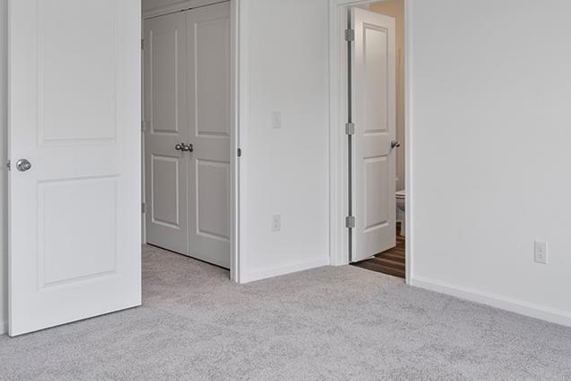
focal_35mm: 40
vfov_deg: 33.1
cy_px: 120
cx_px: 359
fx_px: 635
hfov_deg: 48.0
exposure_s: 1/5
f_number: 8
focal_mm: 16
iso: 400
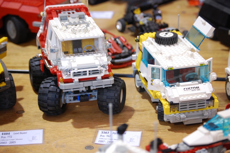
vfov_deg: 16.5
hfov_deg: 24.6
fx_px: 526
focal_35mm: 82
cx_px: 115
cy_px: 76
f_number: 4.5
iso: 800
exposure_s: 1/15
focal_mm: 55
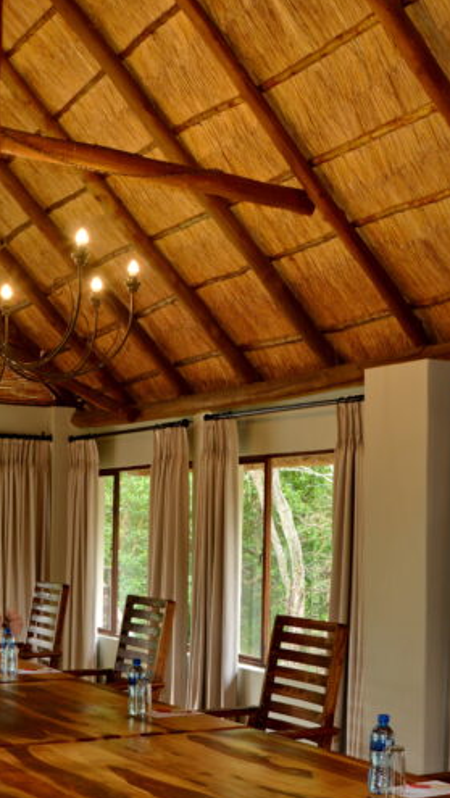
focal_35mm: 52
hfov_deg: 22.9
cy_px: 533
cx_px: 334
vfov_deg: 39.4
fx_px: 1101
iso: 320
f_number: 8
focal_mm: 24
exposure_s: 1/10
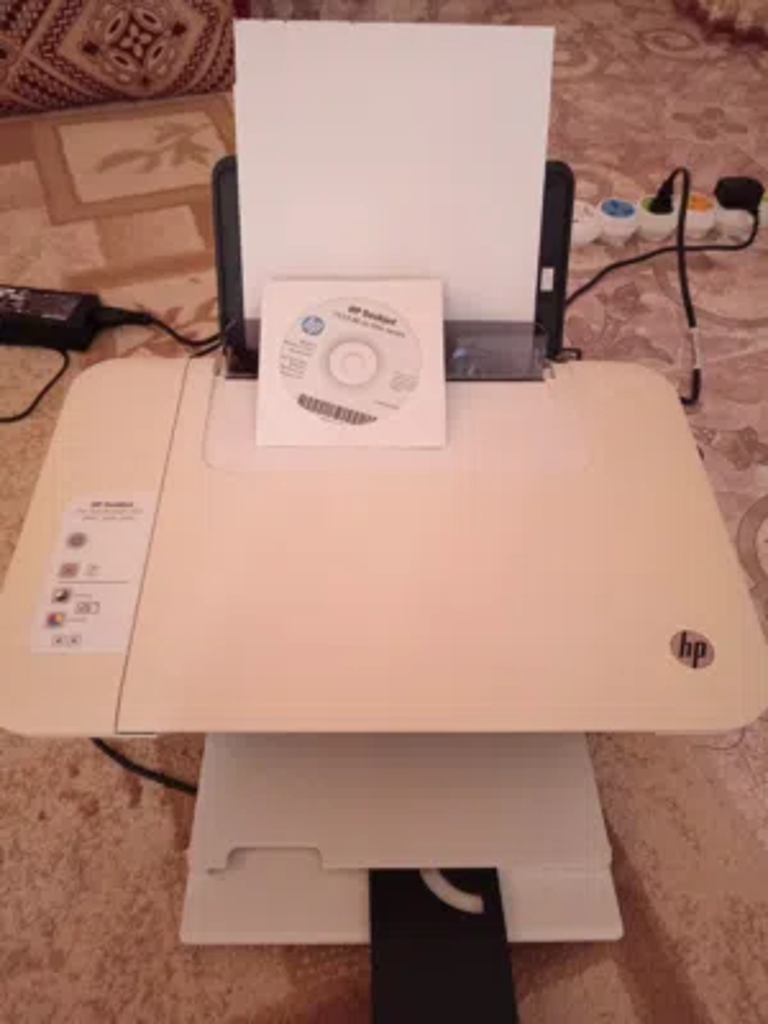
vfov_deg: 65.3
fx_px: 799
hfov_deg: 51.4
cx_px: 384
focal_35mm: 27
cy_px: 512
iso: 2068
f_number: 1.9
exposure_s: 1/33.3
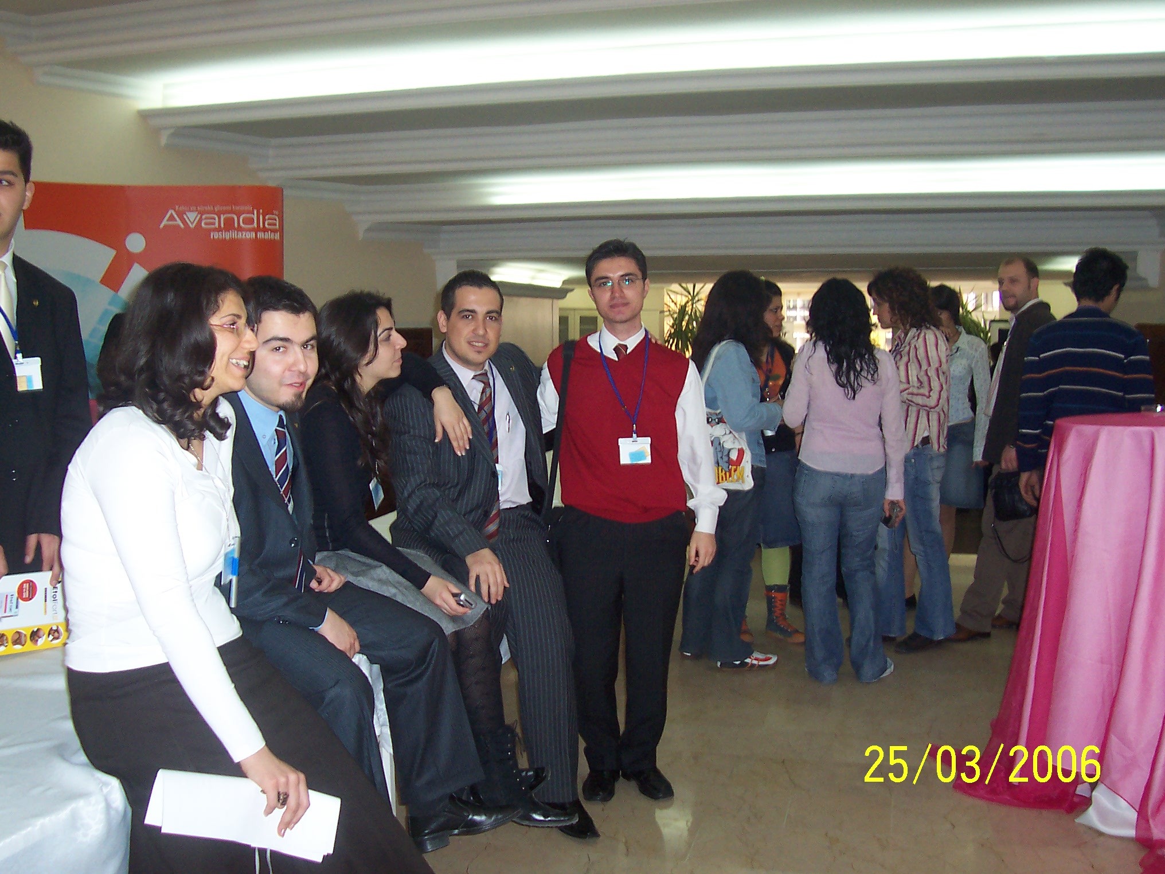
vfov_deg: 38.7
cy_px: 437
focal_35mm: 37
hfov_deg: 50.1
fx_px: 1245
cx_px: 582
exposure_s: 1/60
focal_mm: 5.6
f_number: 2.8
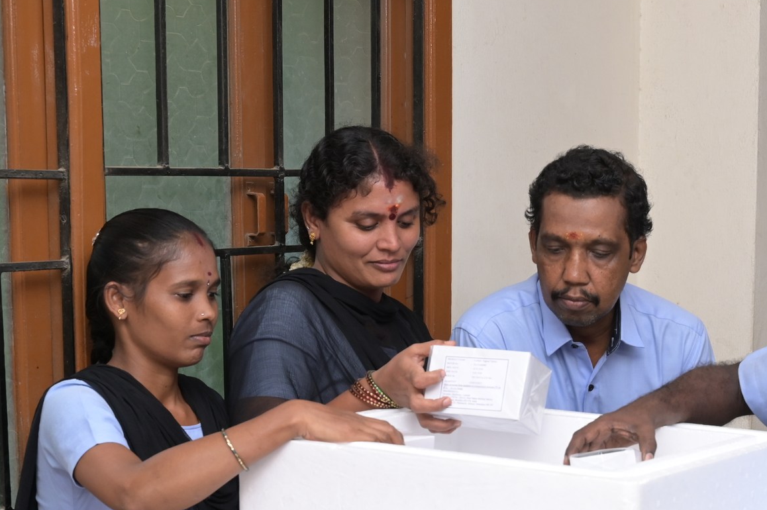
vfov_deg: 15.9
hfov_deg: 23.9
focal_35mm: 84
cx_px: 580
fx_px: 1788
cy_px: 501
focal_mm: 38
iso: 800
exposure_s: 1/160
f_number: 5.6
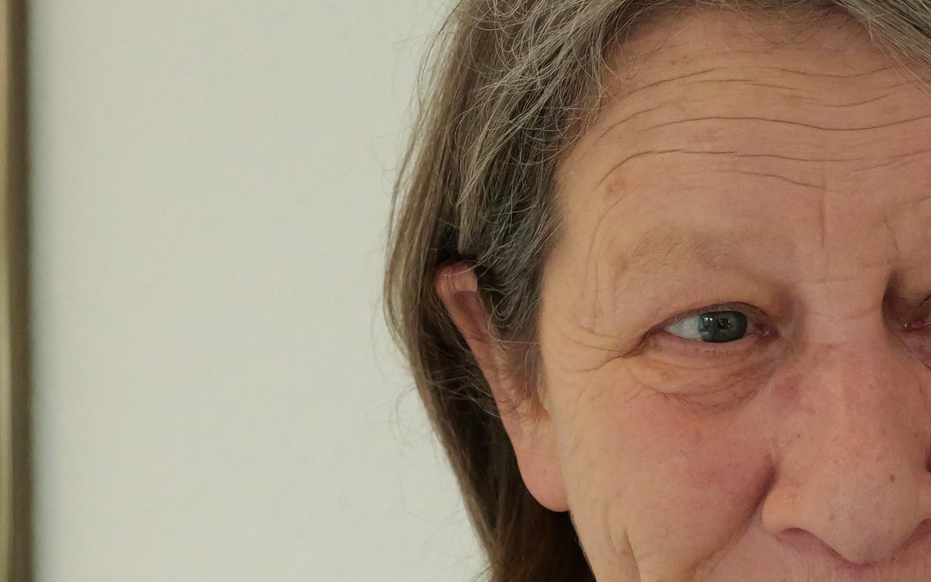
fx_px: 3653
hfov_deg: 14.5
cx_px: 559
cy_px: 269
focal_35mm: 144
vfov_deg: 9.1
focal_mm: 25
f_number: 4
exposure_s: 1/200
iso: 2500
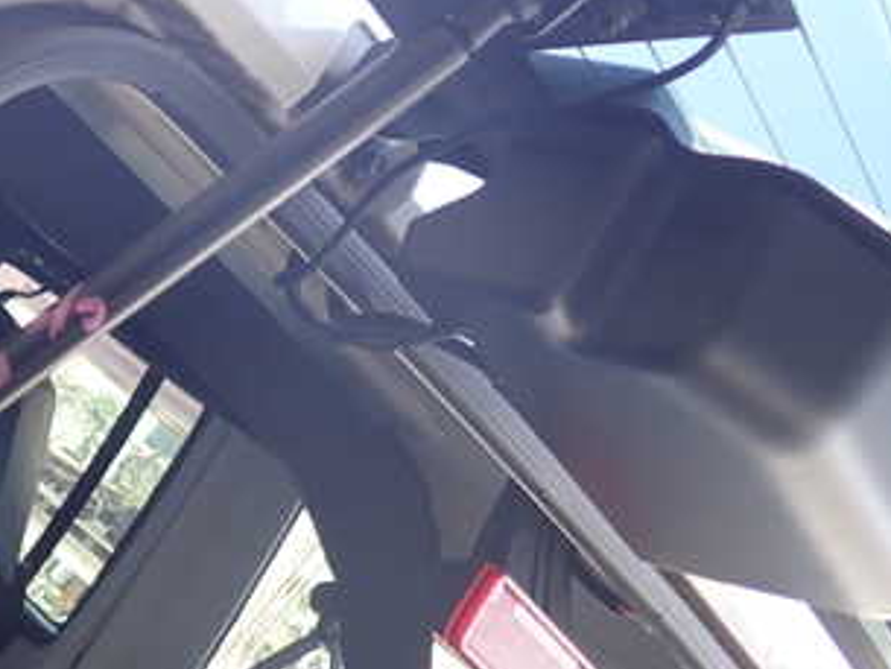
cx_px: 32
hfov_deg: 30.7
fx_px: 1519
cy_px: 345
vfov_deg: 24.8
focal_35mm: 59
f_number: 2.3
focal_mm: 5.4
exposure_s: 1/80
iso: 100
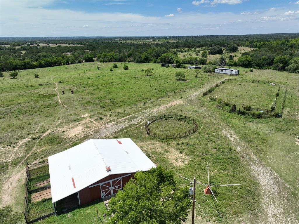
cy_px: 112
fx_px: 207
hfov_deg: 71.6
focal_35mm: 24
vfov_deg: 56.8
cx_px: 150
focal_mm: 12.29
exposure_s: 1/3200
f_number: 2.8
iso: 200
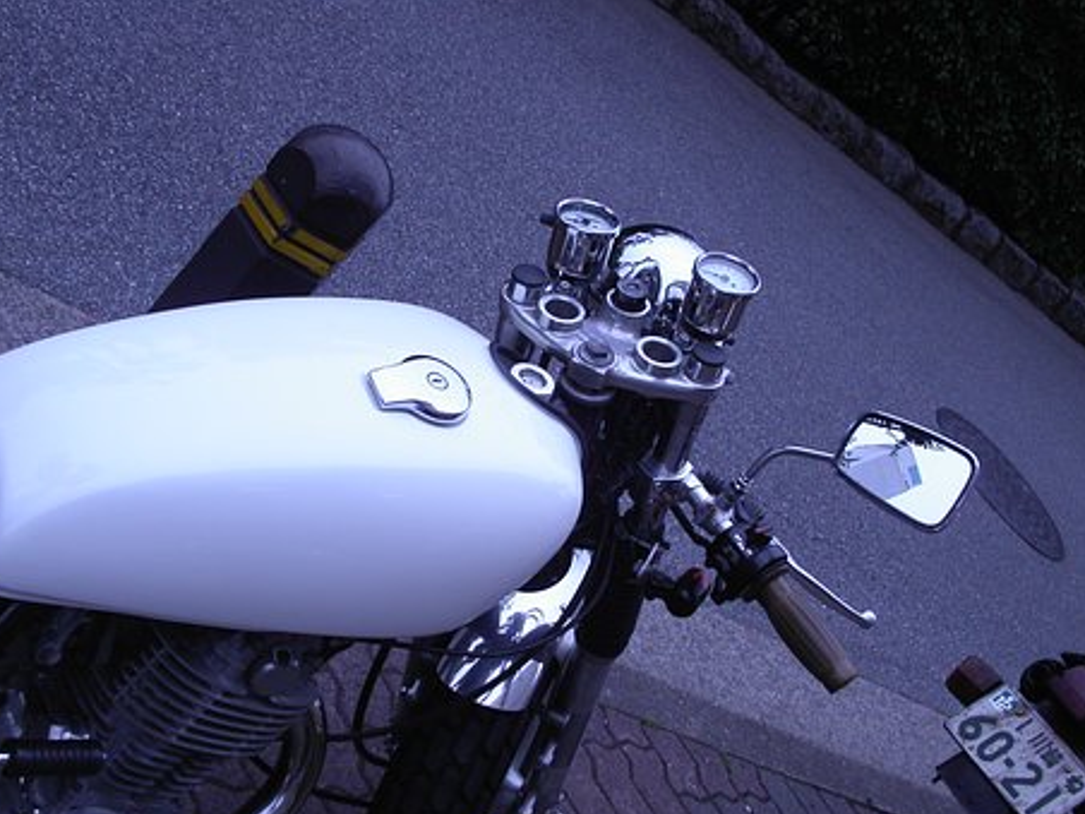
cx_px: 538
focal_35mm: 43
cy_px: 420
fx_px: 1348
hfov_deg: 43.9
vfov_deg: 33.6
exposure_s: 1/125
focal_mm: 7.8
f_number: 4
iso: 100
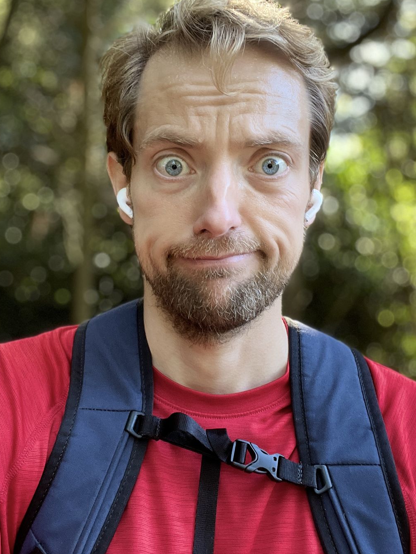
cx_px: 192
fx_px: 609
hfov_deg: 37.7
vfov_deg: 48.9
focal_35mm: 38
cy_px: 243
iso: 125
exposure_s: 1/60
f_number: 2.2
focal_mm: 2.71
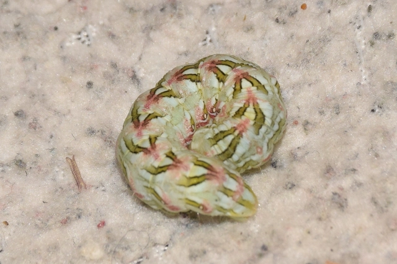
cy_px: 132
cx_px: 198
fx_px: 2315
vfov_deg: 6.5
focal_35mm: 210
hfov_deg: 9.8
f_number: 14
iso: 500
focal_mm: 140
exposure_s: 1/60
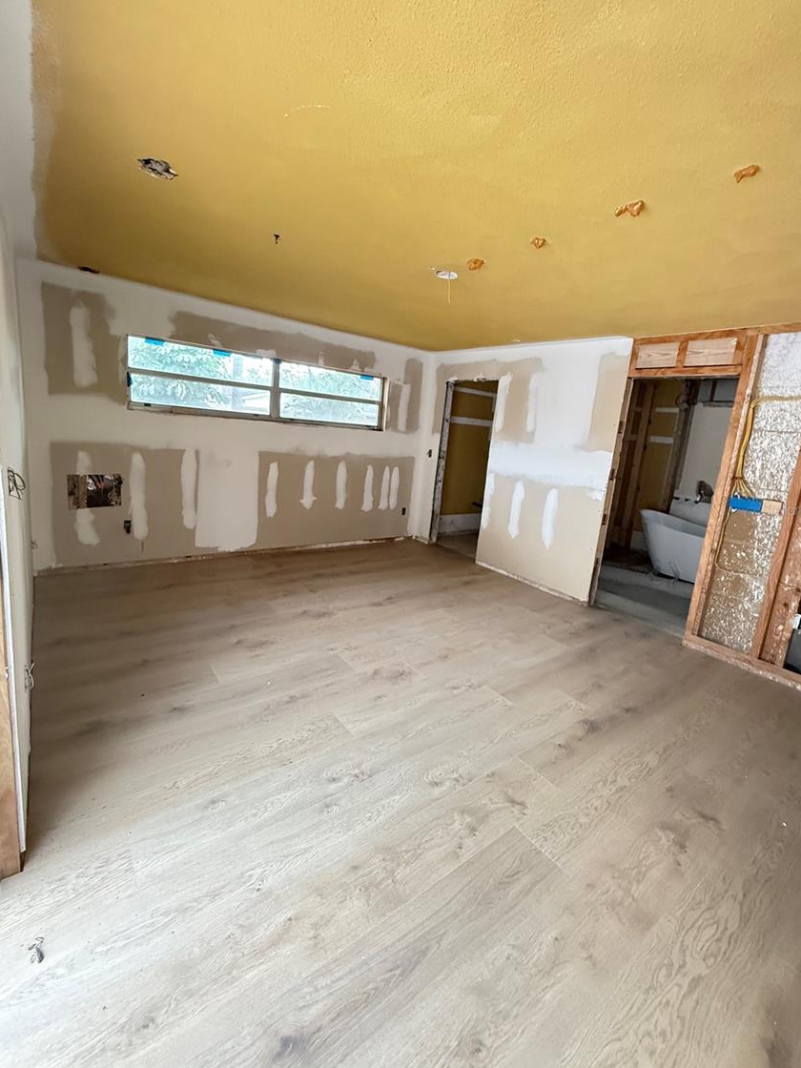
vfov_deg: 98.1
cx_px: 400
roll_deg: -5.6
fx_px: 463
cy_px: 509
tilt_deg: -10.0
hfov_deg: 81.7
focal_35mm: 15
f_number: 2.2
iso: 640
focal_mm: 2.22
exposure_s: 1/60
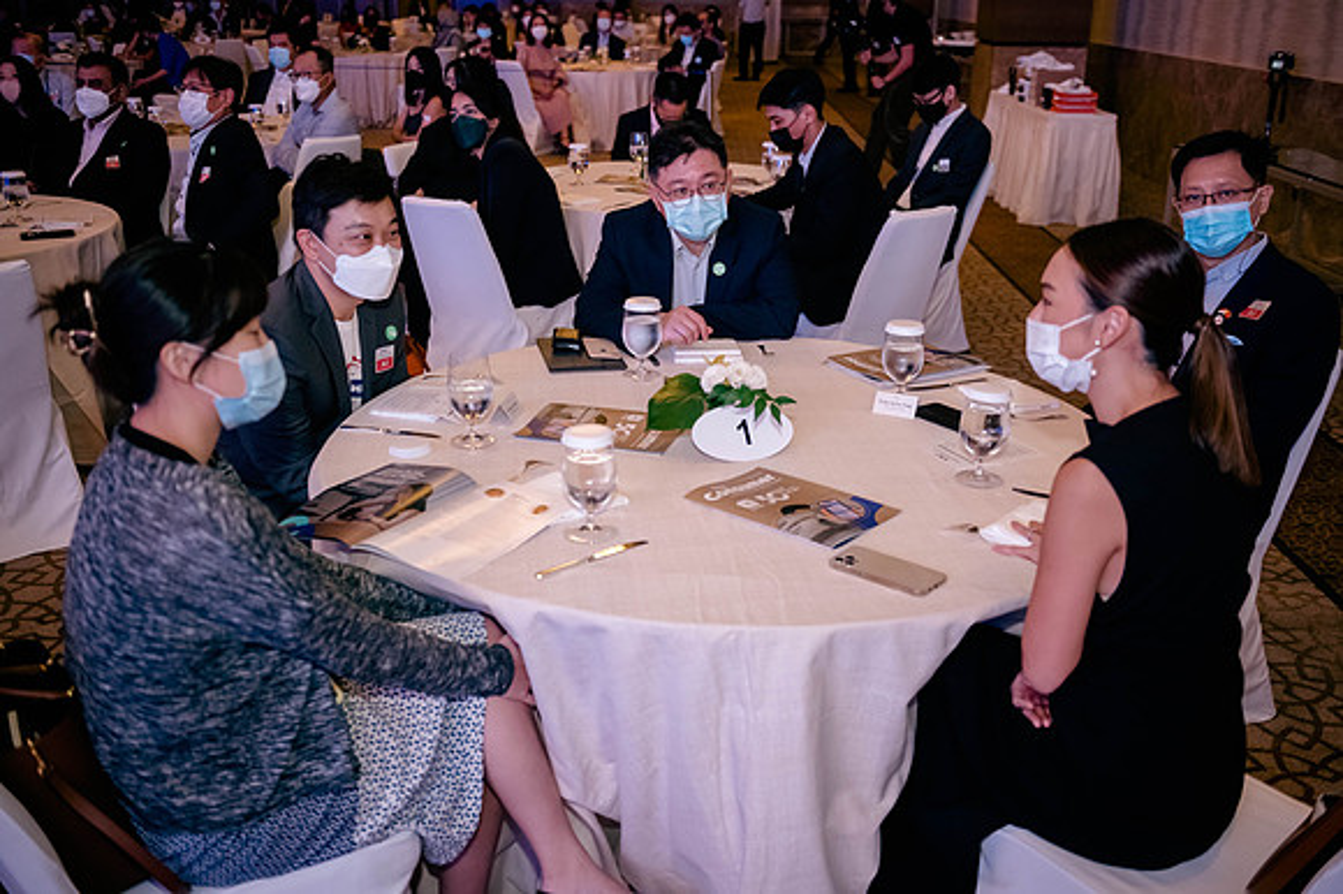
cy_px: 447
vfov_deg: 38.8
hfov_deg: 55.8
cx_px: 672
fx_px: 1268
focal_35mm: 34
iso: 3200
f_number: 2.8
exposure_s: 1/80
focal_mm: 34
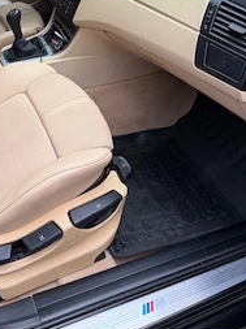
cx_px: 52
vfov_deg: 46.9
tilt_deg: -28.2
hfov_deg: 36.5
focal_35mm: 38
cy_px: 74
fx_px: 361
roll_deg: +2.8
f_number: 1.78
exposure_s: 1/121
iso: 125
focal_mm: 6.76
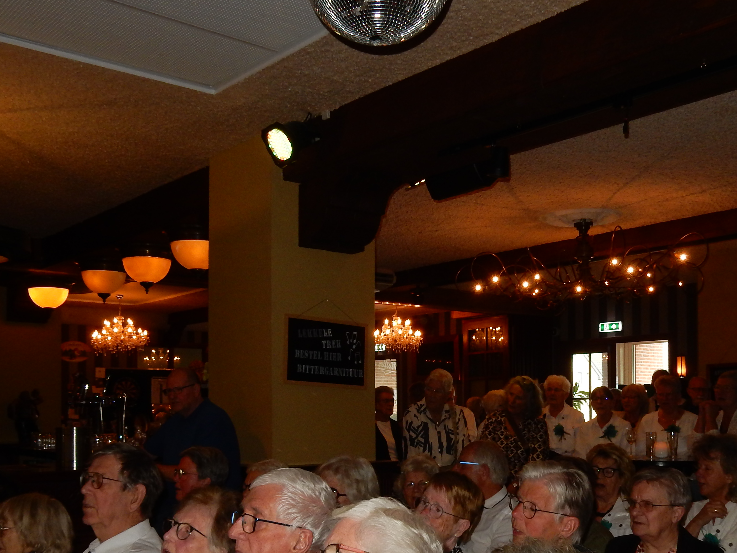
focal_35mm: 41
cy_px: 385
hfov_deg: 45.8
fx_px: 873
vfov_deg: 34.7
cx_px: 388
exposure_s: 1/30
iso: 200
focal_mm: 4.5
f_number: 3.7
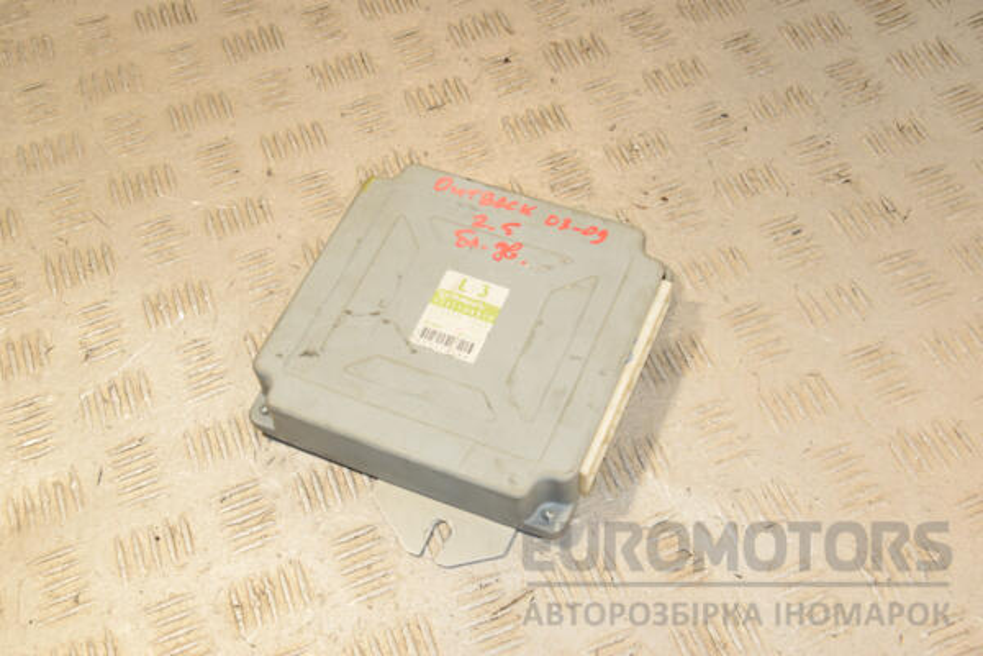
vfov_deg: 29.9
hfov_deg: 43.6
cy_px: 328
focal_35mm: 45
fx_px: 1229
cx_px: 492
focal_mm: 30
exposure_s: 1/200
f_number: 8
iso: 800
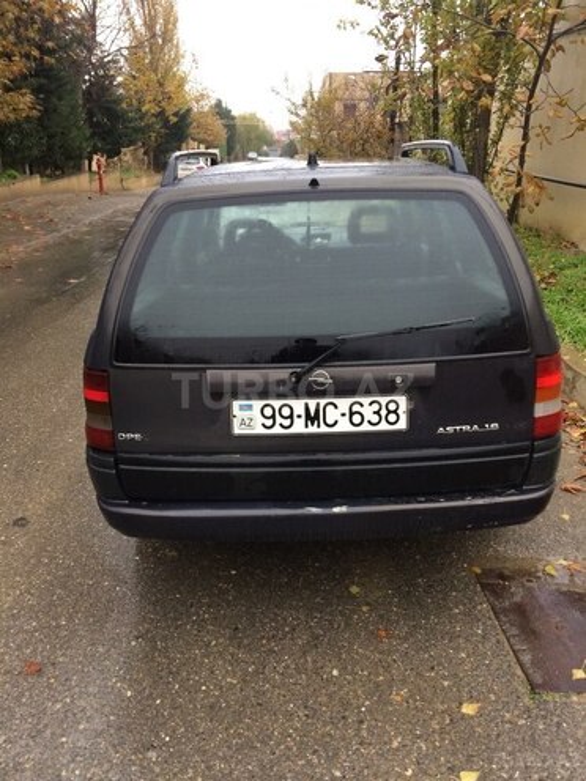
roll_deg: +1.0
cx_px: 293
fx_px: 655
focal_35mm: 29
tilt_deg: -21.7
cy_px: 390
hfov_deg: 48.2
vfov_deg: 61.7
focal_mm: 4.15
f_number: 2.2
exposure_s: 1/33
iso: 64
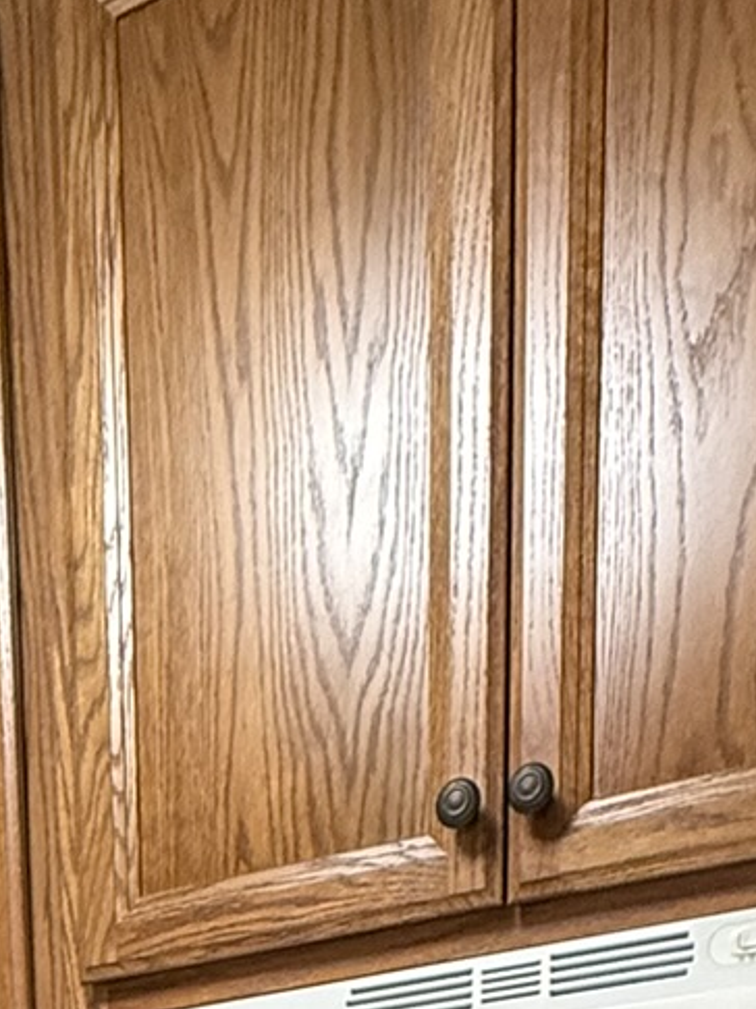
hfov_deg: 24.2
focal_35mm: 59
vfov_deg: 21.8
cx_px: 100
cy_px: 1783
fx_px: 1720
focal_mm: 2.22
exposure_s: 1/60
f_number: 2.2
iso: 200
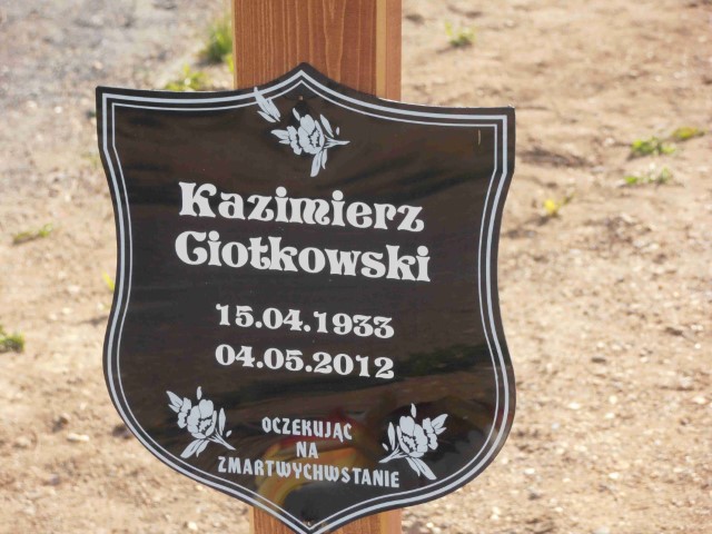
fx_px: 3414
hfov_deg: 11.9
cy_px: 267
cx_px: 356
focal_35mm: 166
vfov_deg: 8.9
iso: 80
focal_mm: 29.44
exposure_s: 1/200
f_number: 5.9
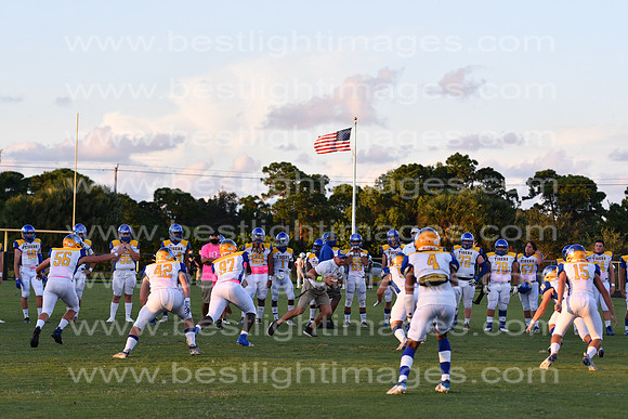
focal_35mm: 105
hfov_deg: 19.5
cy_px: 210
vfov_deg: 13.0
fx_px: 1832
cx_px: 314
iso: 400
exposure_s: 1/1000
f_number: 4
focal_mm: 70
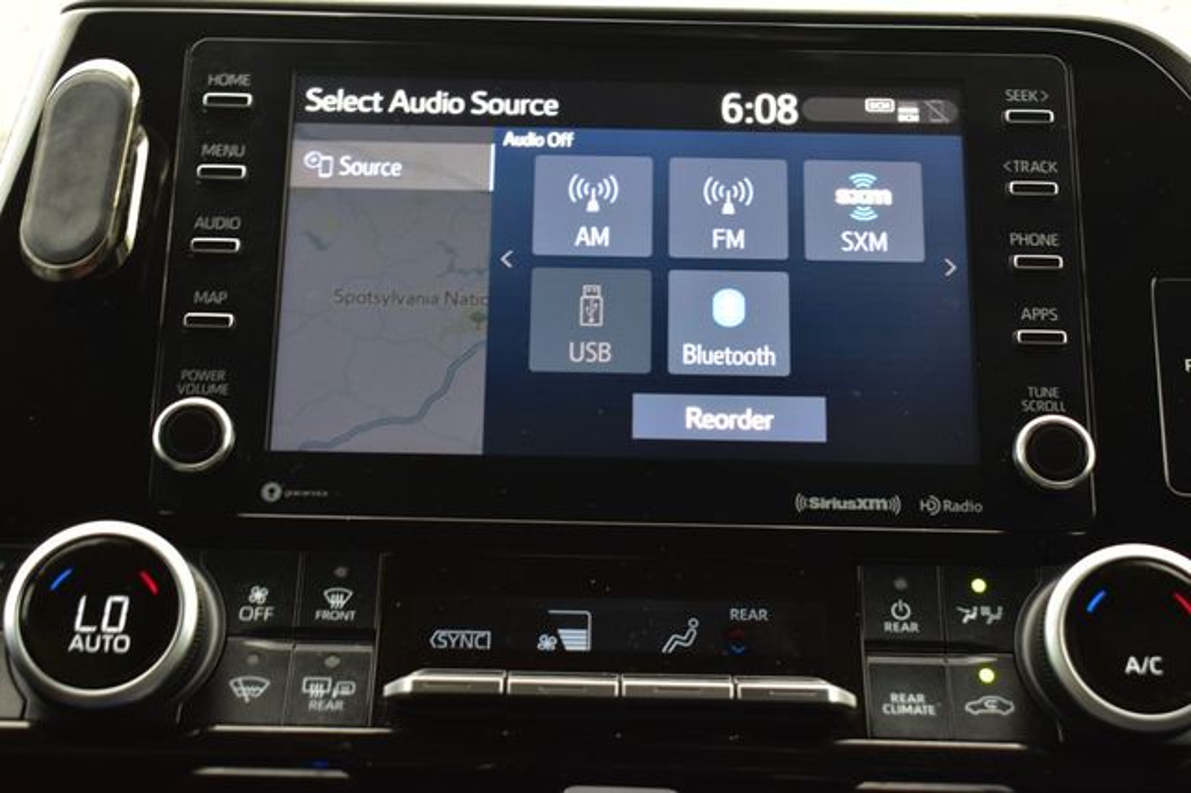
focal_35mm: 63
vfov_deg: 21.5
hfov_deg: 31.9
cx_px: 596
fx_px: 2083
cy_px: 396
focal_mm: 42
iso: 900
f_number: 6.3
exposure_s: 1/15
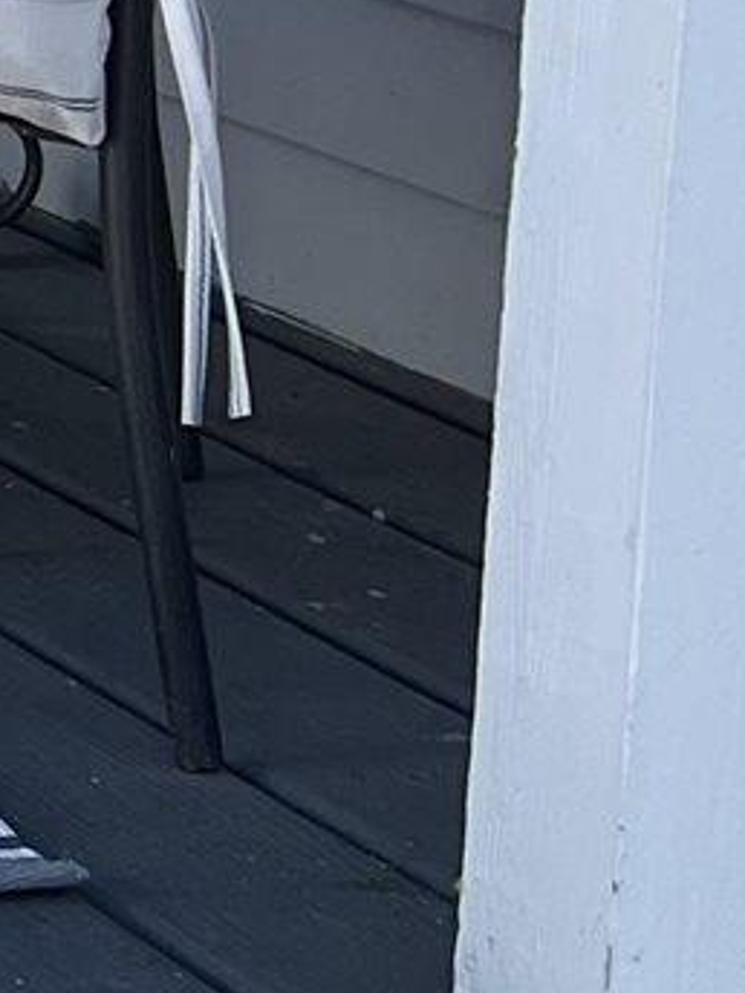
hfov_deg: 7.4
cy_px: -297
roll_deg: -0.3
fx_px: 4993
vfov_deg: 11.1
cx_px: -1597
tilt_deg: -7.0
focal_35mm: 174
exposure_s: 1/982
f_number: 1.5
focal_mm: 5.7
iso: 50
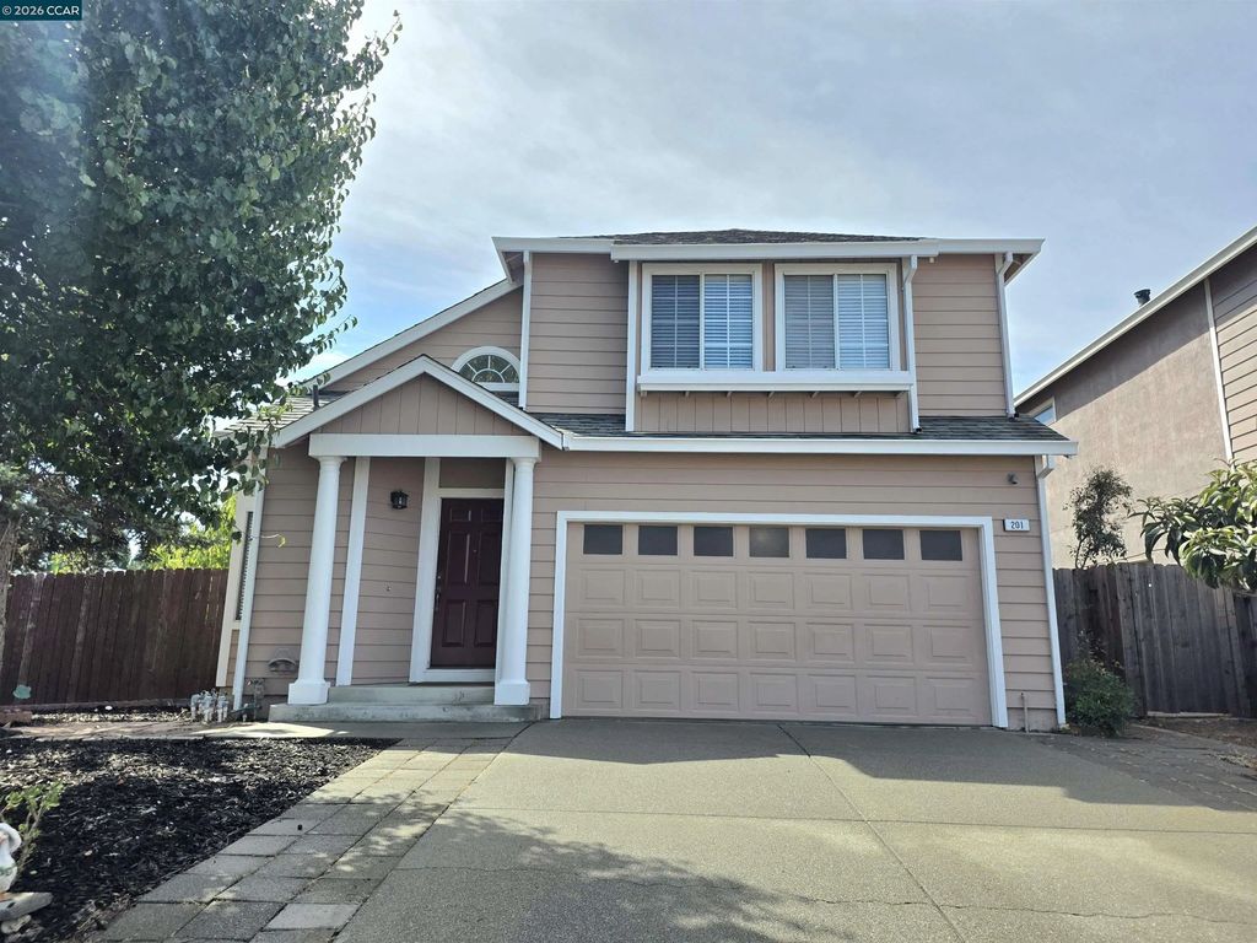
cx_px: 628
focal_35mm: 23
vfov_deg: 58.9
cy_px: 472
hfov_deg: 73.9
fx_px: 835
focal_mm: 6.25
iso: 80
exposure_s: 1/10000
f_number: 1.7
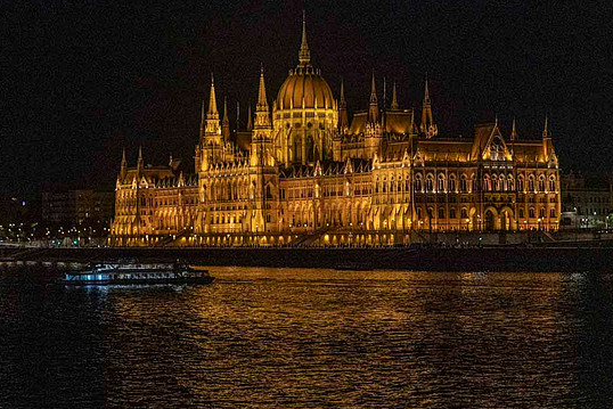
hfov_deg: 21.6
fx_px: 1601
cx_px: 244
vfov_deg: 14.6
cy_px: 216
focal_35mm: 94
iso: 5000
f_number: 4
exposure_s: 1/160
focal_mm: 70
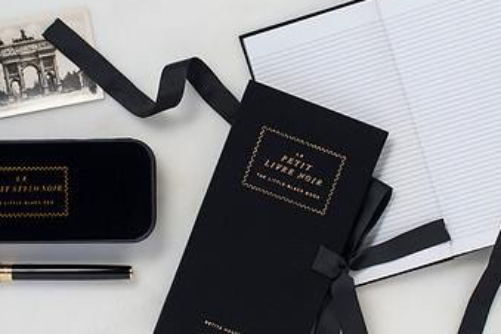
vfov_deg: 15.9
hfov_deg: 23.6
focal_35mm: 86
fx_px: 1197
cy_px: 194
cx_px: 211
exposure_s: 1/80
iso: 250
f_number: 11
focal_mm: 50
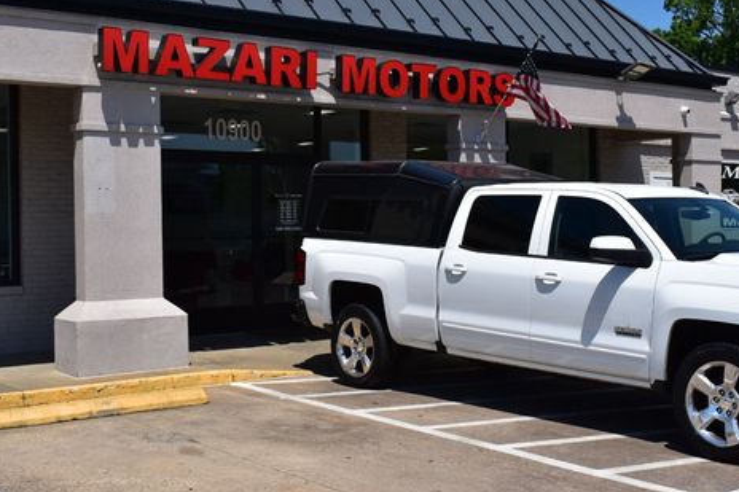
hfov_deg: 38.3
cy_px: 232
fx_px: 1061
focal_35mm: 52
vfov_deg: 26.1
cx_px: 430
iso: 200
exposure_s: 1/500
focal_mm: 25
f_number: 11
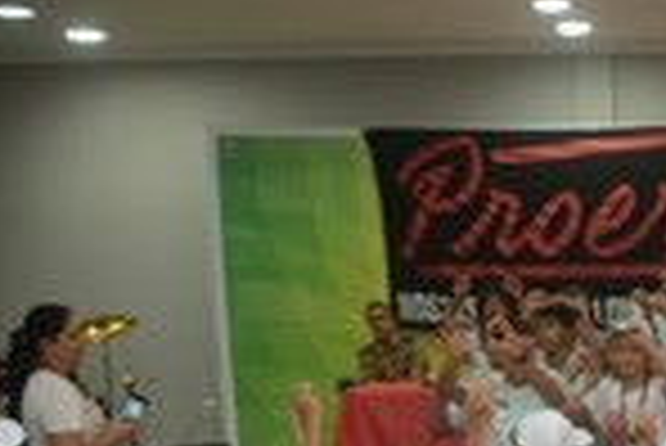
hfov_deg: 19.8
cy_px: 550
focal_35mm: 91
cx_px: 963
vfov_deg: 14.5
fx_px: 1685
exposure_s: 1/125
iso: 1600
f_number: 3.5
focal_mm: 20
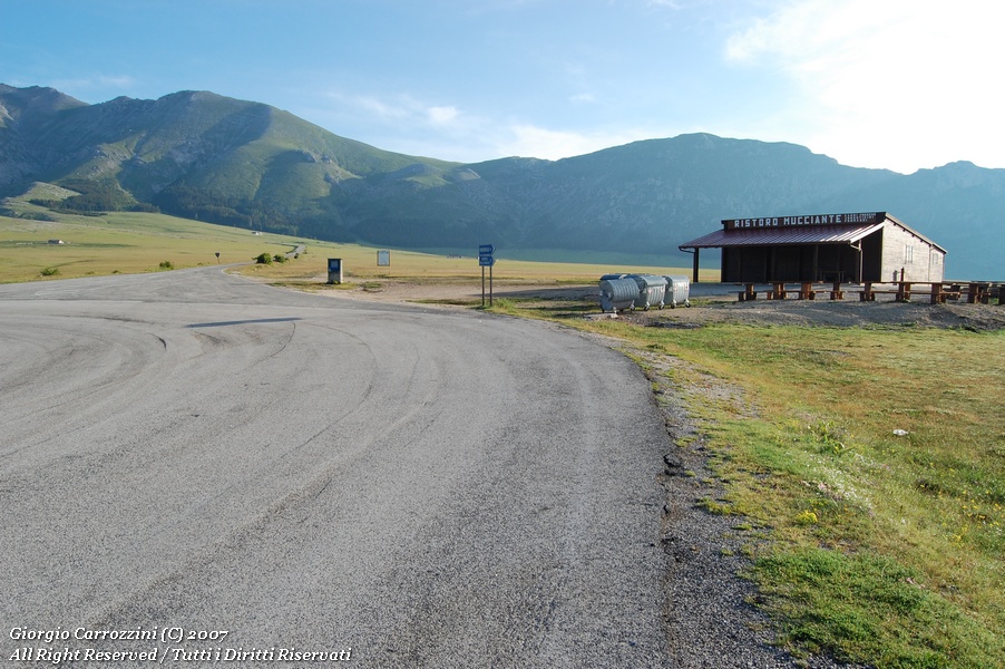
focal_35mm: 27
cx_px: 502
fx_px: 753
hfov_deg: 67.4
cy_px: 334
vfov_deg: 47.9
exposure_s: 1/200
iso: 200
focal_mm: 18
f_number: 9
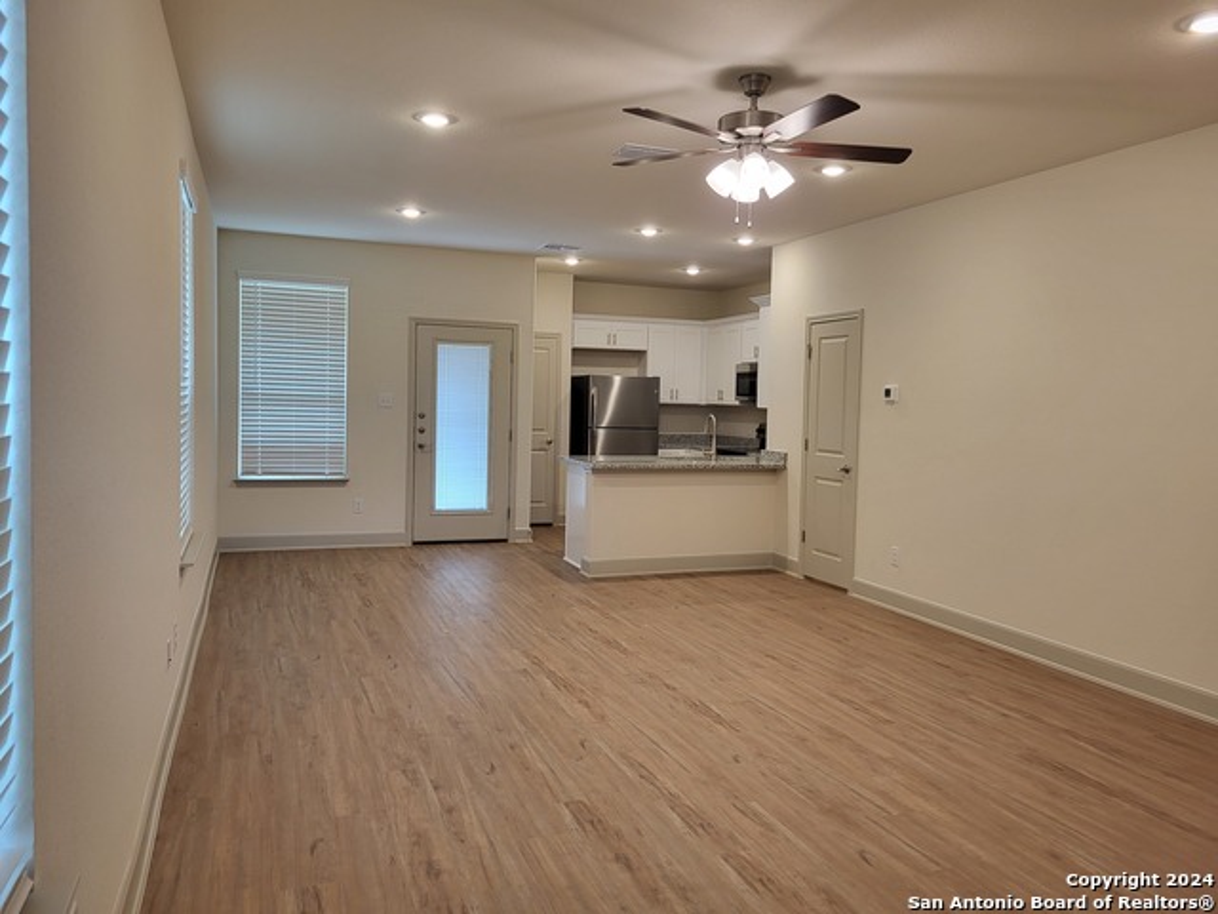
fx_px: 915
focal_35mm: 26
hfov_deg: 67.3
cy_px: 457
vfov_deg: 53.1
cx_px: 609
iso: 160
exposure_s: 1/120
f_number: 1.8
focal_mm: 5.4
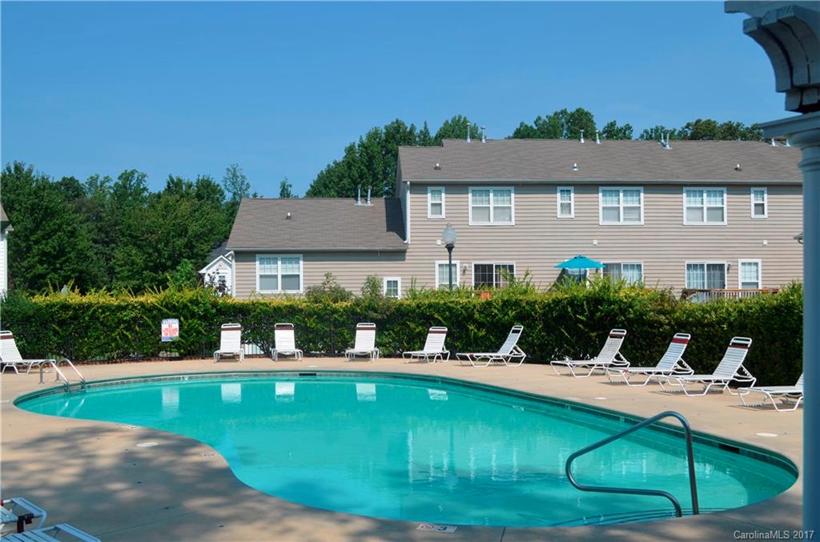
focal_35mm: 39
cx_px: 410
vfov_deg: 34.0
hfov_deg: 49.7
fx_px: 886
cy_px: 271
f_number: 9
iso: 100
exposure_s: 1/320
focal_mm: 26
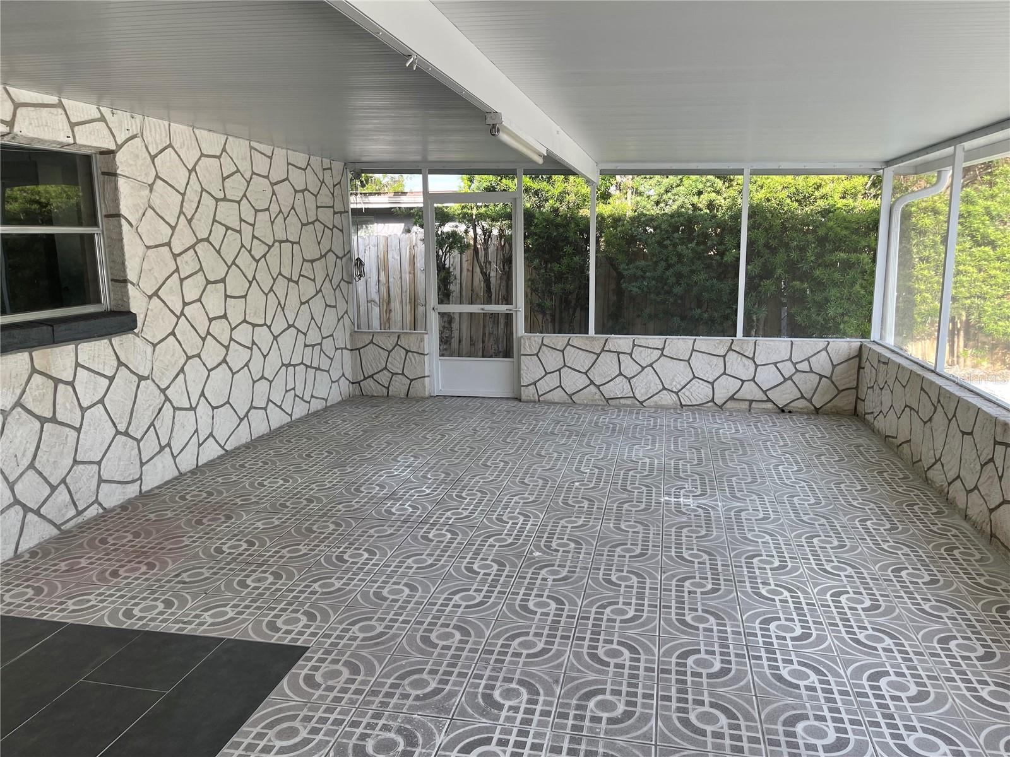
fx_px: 759
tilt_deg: -9.7
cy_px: 378
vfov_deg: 53.1
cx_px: 505
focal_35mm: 26
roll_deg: +0.7
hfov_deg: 67.3
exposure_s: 1/202
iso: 32
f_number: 1.6
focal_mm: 5.1
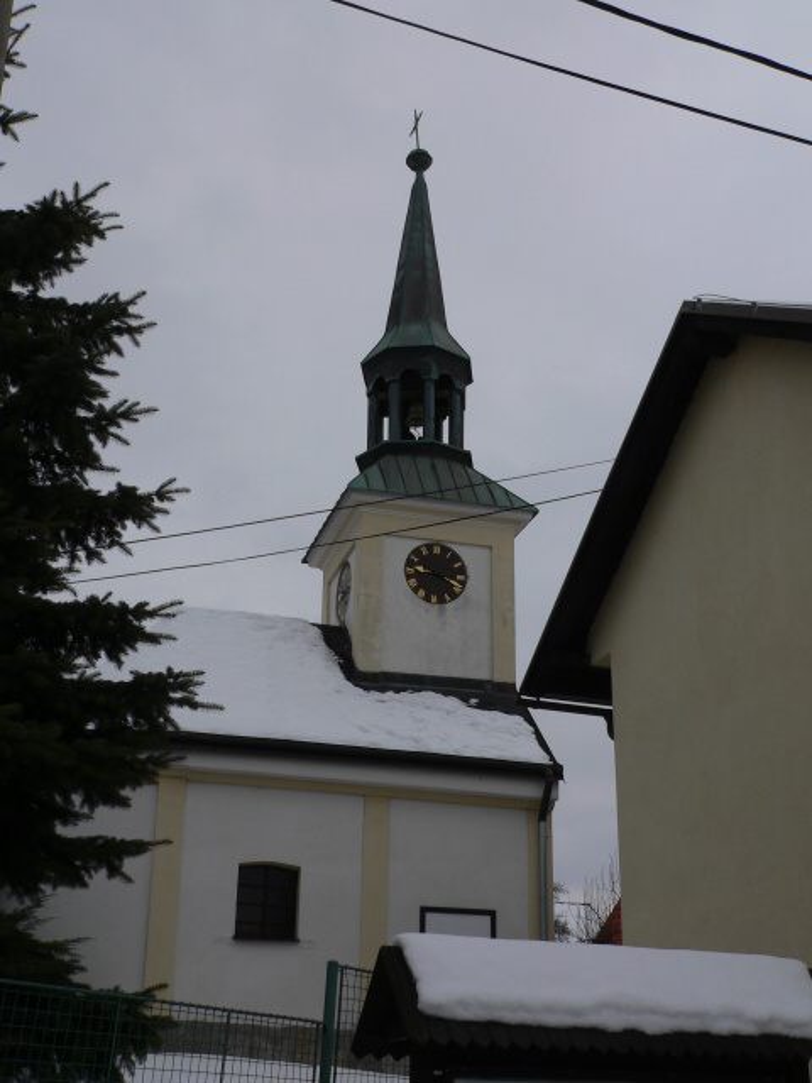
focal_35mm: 45
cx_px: 406
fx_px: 1407
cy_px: 542
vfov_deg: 42.1
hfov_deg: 32.2
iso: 80
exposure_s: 1/500
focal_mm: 7.4
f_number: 5.6
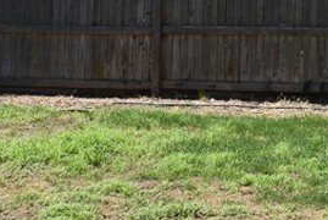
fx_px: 1040
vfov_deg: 11.9
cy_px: -3
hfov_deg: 17.6
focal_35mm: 114
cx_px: 305
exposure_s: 1/250
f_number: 8
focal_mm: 20
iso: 140
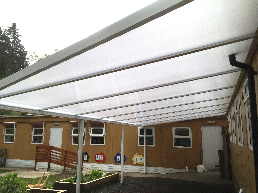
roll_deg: -1.3
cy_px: 96
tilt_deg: +10.6
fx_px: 216
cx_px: 129
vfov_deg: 48.2
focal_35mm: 29
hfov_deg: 61.7
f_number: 2.2
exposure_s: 1/1799
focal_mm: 4.15
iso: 32
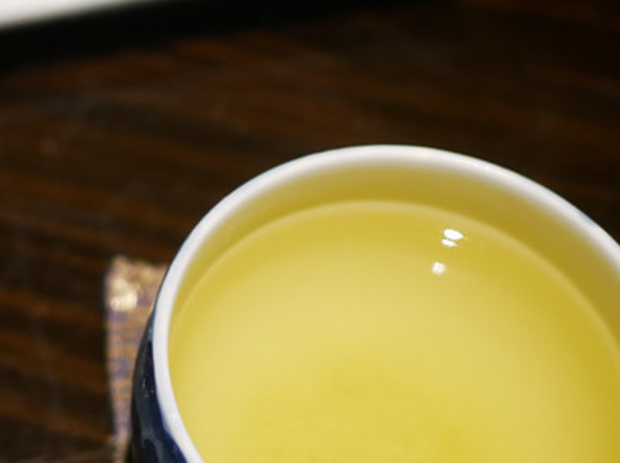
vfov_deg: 18.9
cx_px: -52
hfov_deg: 23.6
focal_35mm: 78
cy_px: 243
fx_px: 1396
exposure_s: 1/60
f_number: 1.7
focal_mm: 15
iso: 400
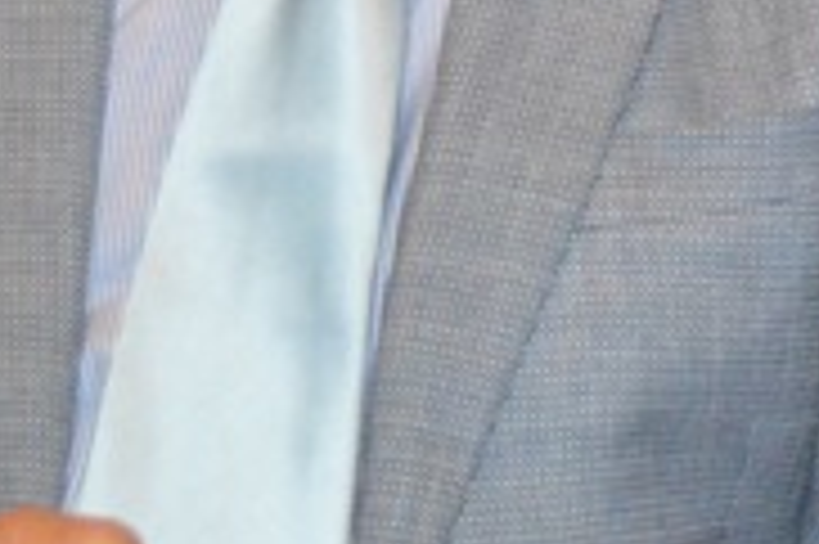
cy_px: -515
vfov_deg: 7.5
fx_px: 4023
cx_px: 1386
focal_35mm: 177
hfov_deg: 11.0
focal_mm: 28
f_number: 4.2
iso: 3200
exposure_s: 1/60
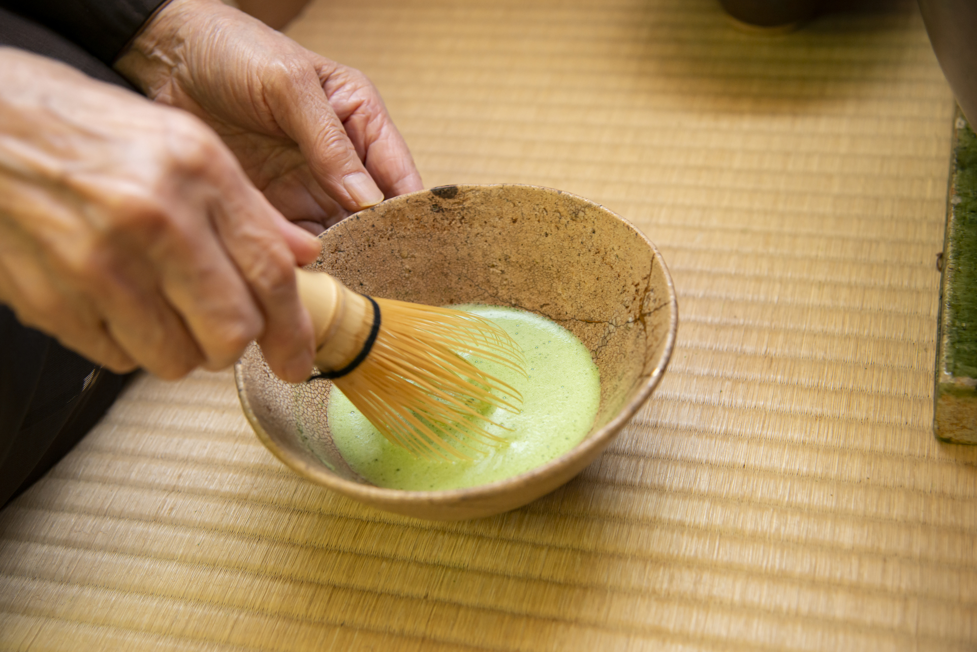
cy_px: 316
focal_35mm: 52
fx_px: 1411
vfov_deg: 26.0
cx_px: 481
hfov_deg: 38.2
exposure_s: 1/60
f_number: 4.5
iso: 800
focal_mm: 50
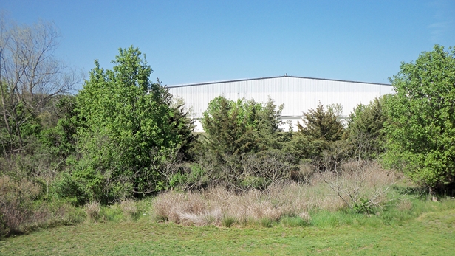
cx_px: 222
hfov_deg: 52.8
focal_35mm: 38
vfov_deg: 31.1
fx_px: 459
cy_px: 156
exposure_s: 1/125
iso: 80
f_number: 8.8
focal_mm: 5.7
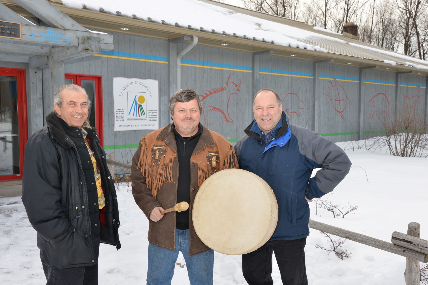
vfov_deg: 37.9
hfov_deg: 54.4
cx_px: 214
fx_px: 416
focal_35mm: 35
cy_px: 142
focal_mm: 35
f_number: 9
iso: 500
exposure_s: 1/100
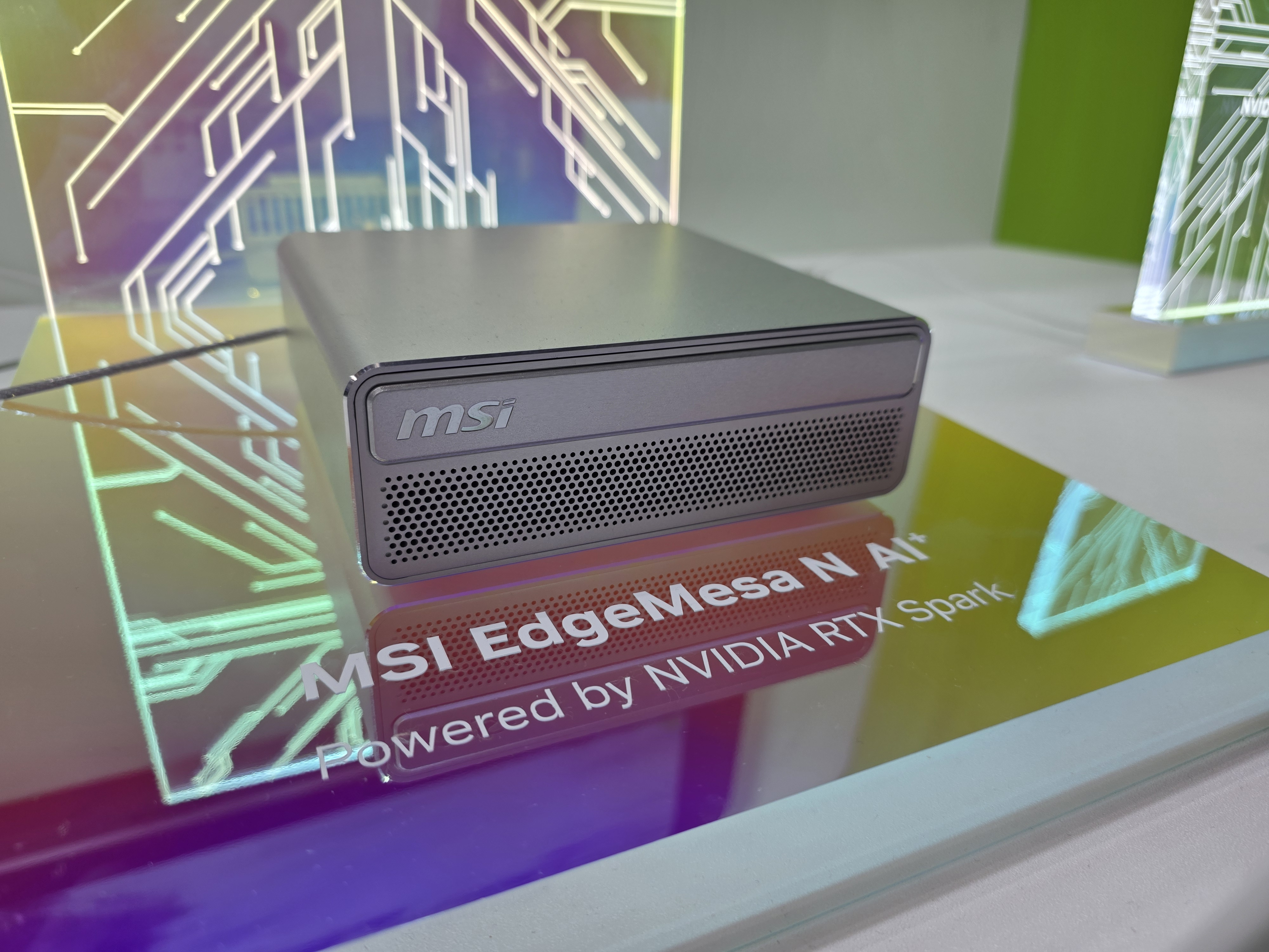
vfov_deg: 58.9
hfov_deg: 73.9
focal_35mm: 23
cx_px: 634
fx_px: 843
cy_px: 476
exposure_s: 1/120
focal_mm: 6.3
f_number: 1.7
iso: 100
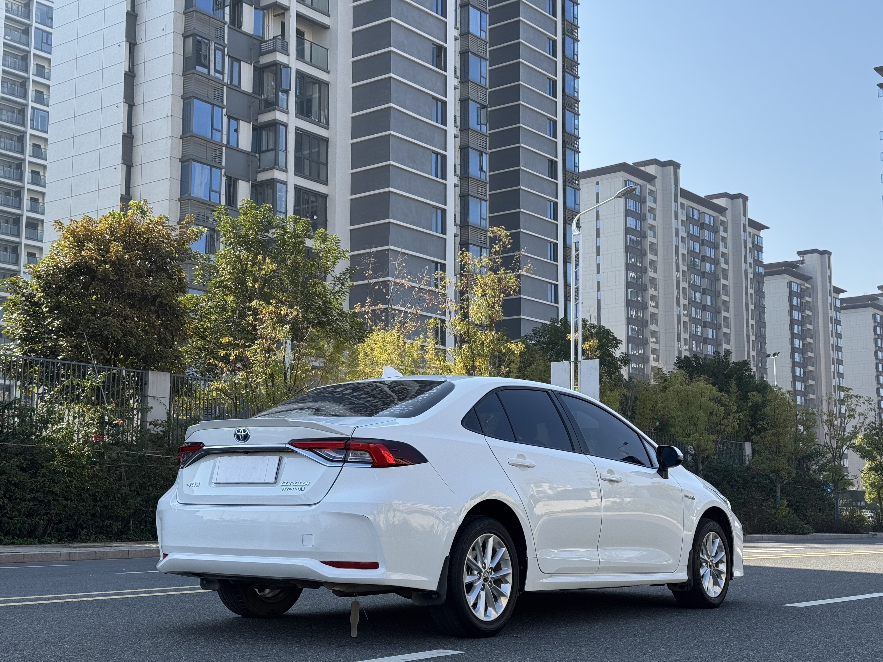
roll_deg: -0.3
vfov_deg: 30.3
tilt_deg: +7.8
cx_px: 442
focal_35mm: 48
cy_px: 331
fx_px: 1224
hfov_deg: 39.7
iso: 64
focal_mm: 6.76
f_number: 1.78
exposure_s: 1/1597
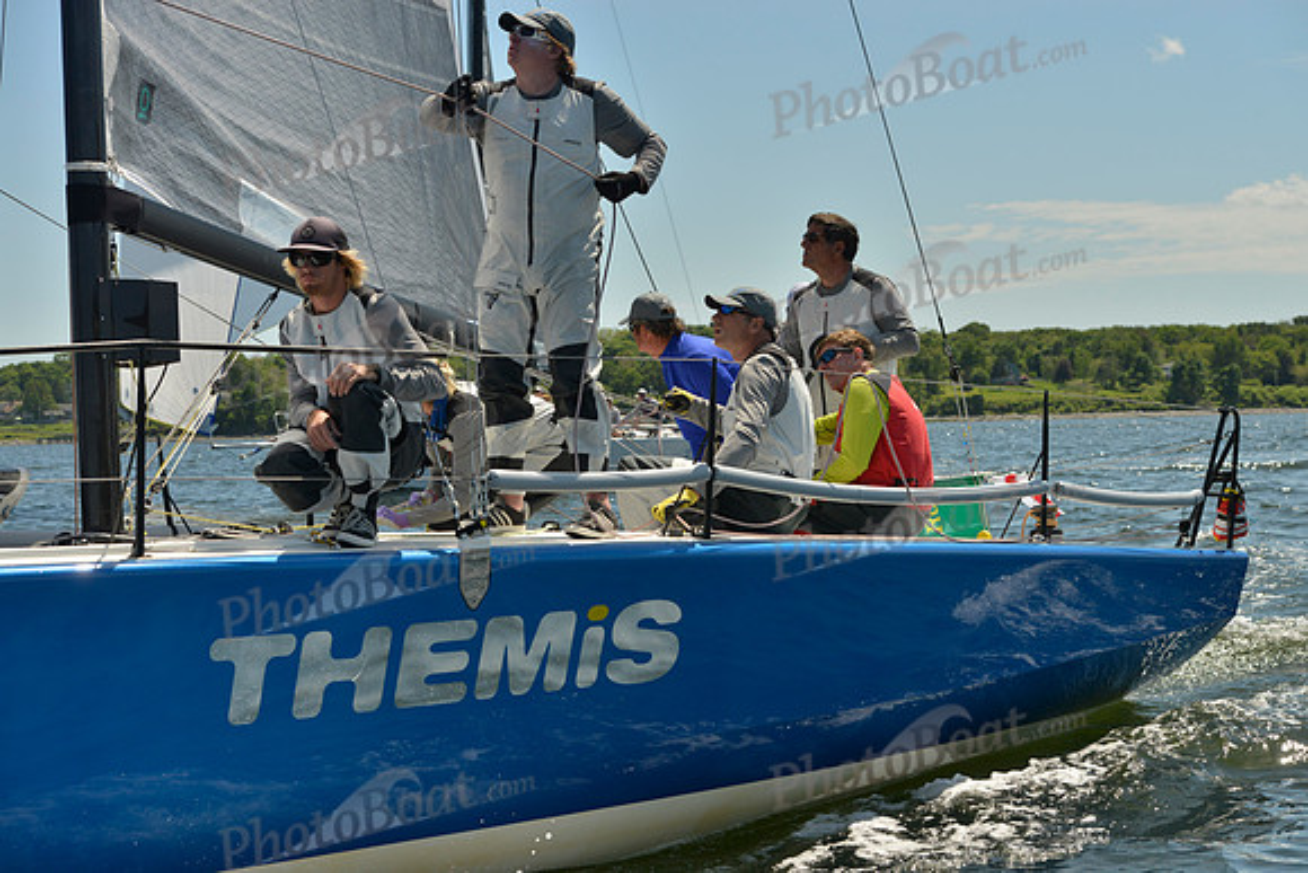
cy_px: 436
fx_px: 2544
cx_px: 654
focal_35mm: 70
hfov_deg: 28.8
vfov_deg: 19.5
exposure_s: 1/1600
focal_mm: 70
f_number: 8
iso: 280
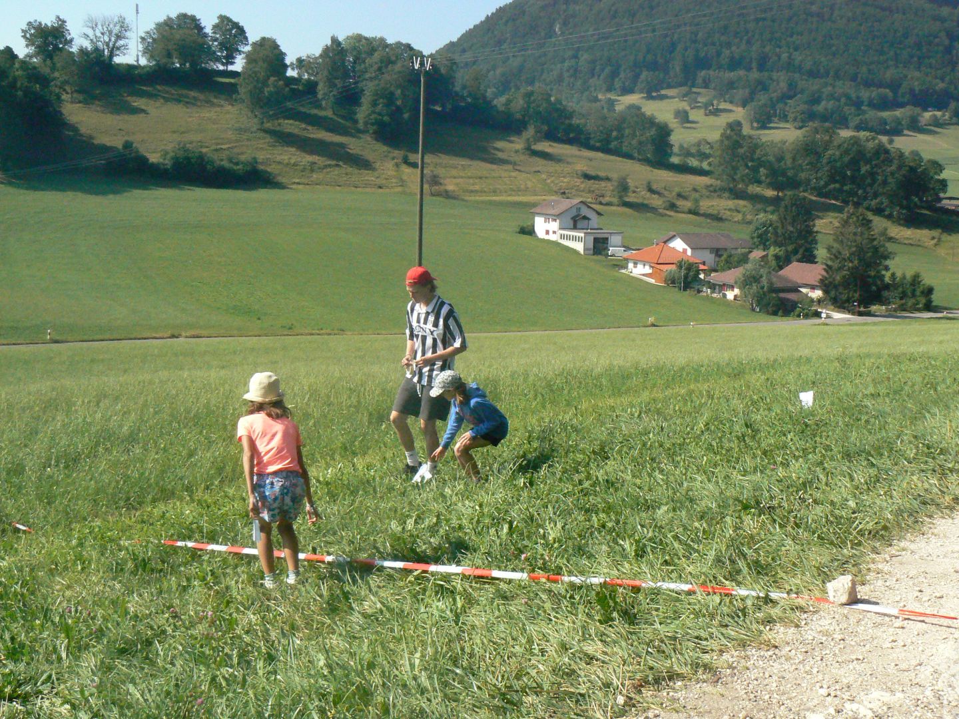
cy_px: 360
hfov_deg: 47.9
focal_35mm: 39
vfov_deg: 36.8
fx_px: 1080
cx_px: 480
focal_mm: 6.4
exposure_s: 1/1000
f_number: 8
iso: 400
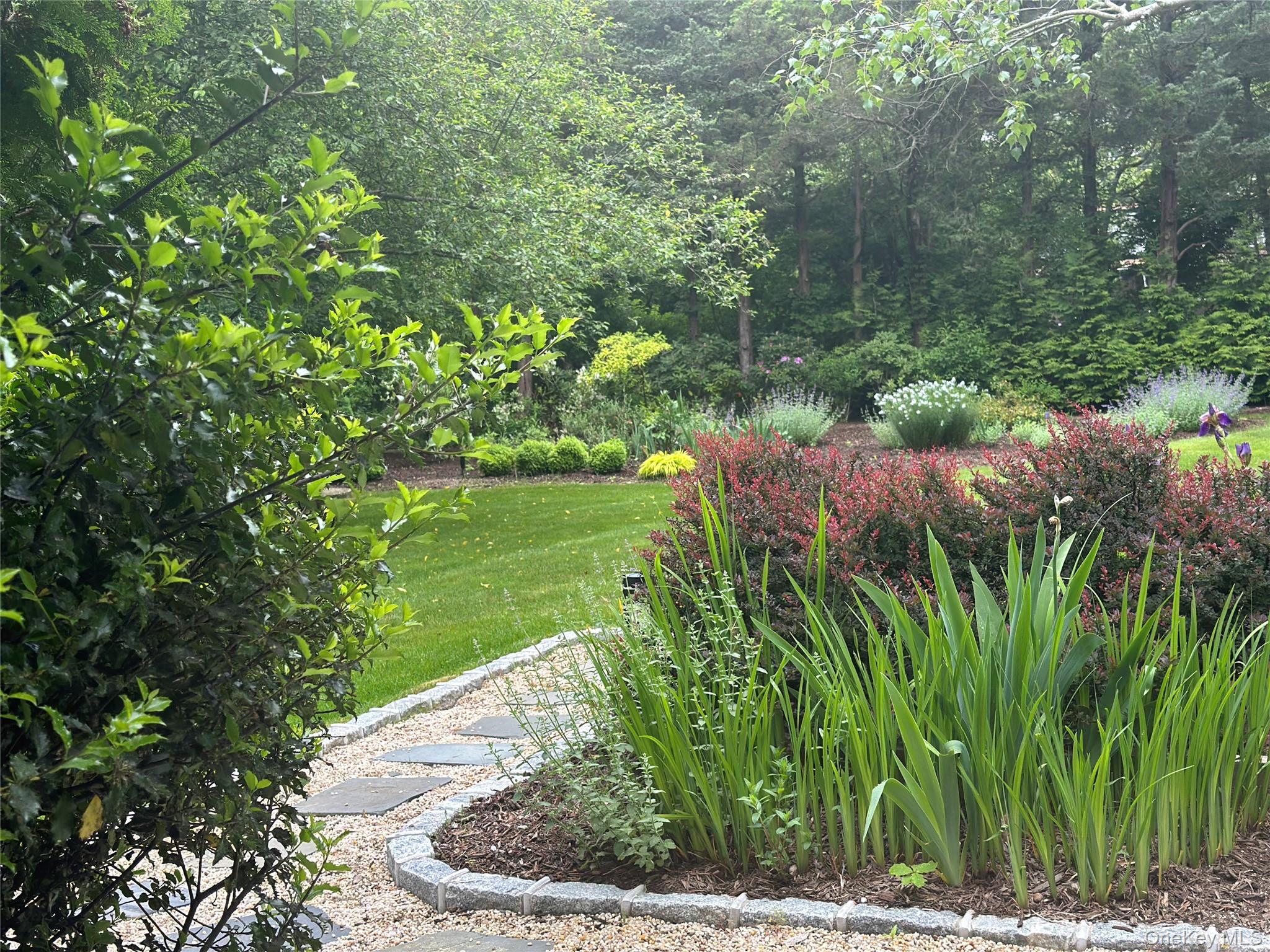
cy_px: 476
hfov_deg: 39.7
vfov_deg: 30.3
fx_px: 1761
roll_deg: +3.0
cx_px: 635
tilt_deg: -4.0
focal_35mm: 48
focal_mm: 6.86
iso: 80
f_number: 1.78
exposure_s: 1/511
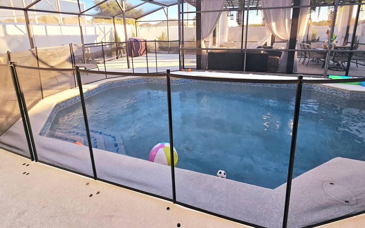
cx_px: 184
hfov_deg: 97.8
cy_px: 71
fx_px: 159
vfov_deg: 68.6
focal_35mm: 16
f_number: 2.2
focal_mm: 2.2
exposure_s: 1/294
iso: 64
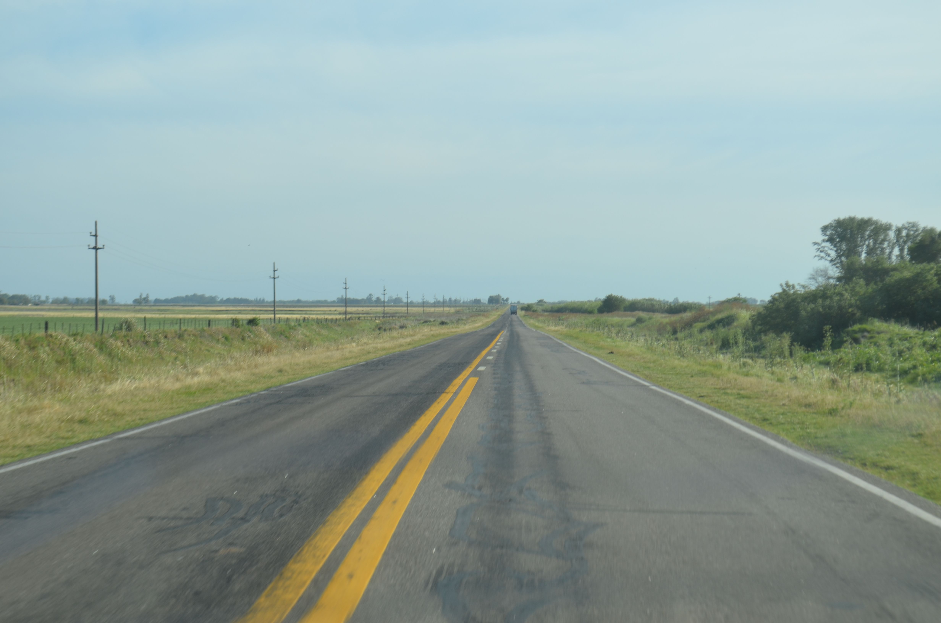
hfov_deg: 24.7
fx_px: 2152
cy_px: 312
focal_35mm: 82
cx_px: 470
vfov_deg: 16.5
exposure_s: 1/250
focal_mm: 55
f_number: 8
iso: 110
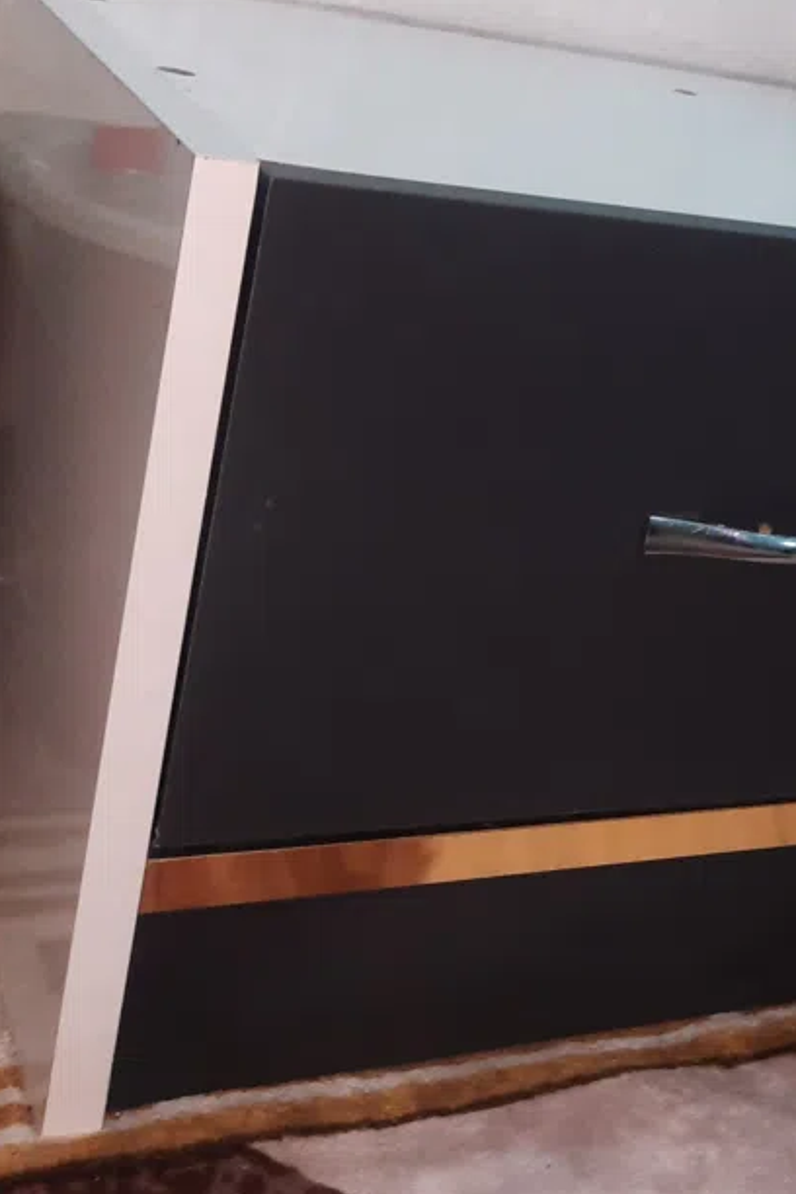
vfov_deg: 33.9
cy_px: 313
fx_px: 1924
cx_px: 925
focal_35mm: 58
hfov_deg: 21.8
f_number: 2
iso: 125
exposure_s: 1/50
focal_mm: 4.6
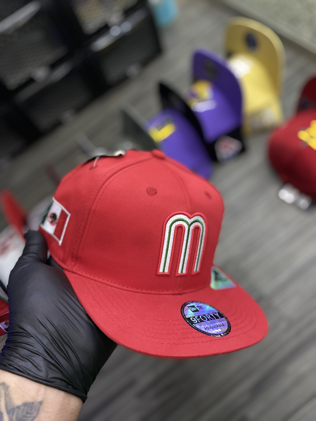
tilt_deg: -57.3
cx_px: 158
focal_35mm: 26
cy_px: 210
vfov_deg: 67.3
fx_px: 316
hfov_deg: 53.1
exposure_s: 1/60
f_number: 1.8
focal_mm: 4.25
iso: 320
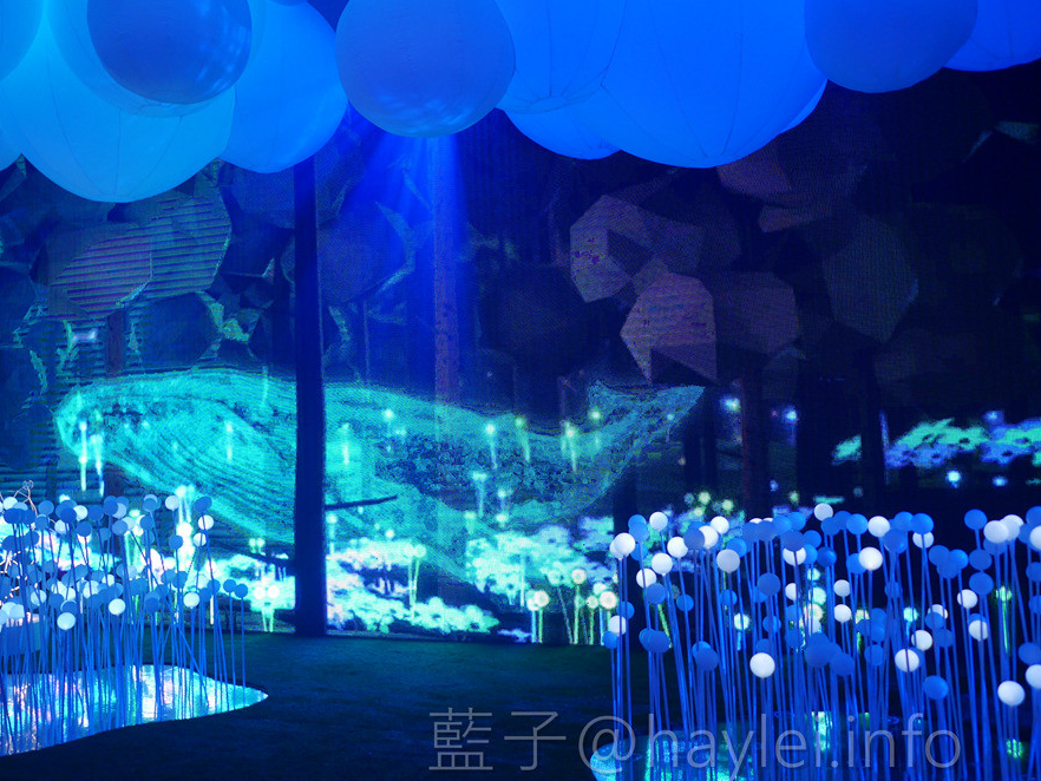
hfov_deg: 53.9
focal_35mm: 34
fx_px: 1023
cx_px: 472
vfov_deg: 41.8
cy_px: 361
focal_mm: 15
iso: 640
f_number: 1.7
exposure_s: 1/125
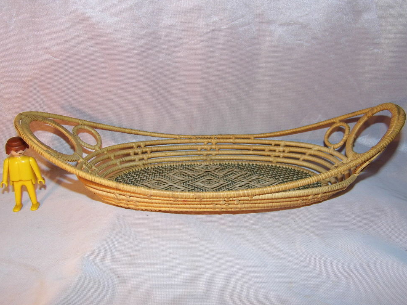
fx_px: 353
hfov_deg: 60.0
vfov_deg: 46.8
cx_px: 202
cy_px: 150
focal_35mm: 30
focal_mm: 5.2
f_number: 3.2
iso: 100
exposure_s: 1/60
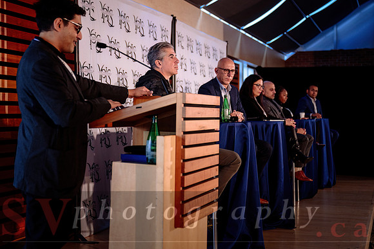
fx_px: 567
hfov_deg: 36.5
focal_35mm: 55
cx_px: 173
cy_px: 130
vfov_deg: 24.8
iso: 640
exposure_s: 1/250
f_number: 2.8
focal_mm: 50
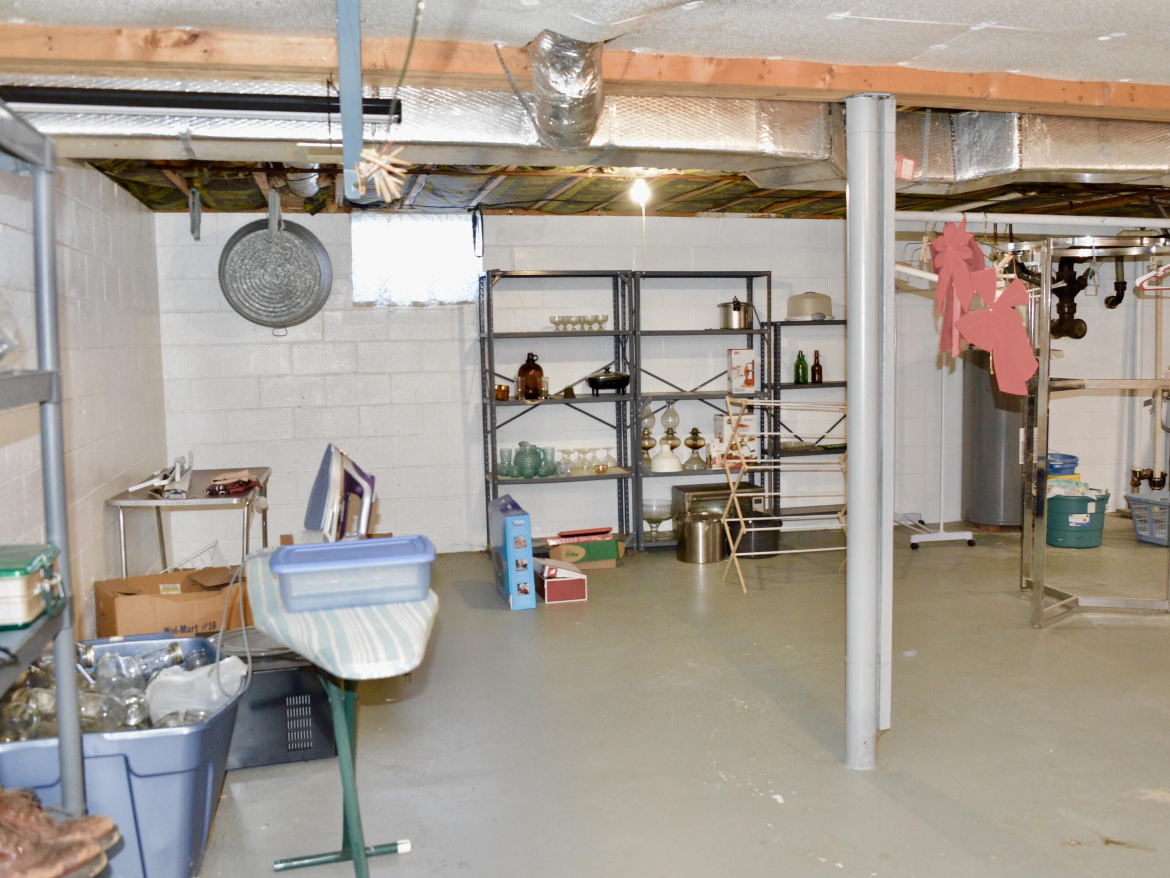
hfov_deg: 52.5
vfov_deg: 40.7
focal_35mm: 35
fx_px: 1183
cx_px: 651
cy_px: 440
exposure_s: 1/60
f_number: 6.3
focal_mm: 32
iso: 4500
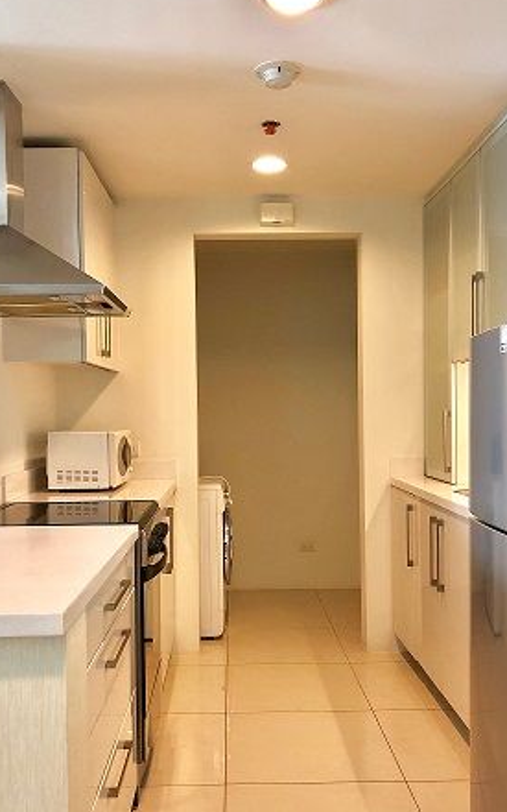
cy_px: 437
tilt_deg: -1.1
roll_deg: +0.7
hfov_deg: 37.3
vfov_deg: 56.6
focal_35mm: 34
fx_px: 752
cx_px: 240
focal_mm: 4
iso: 64
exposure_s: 1/15
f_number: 1.8
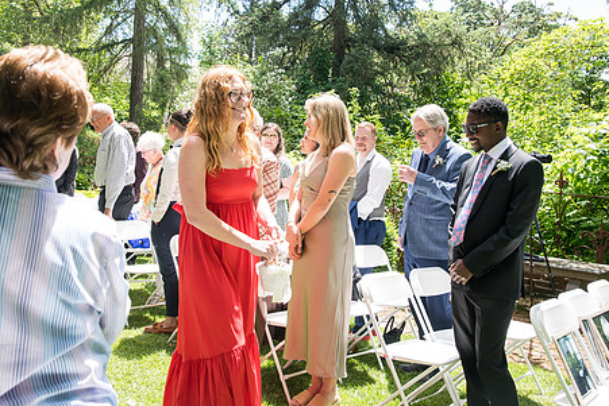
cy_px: 150
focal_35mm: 36
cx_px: 255
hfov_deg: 52.9
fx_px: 609
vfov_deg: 36.7
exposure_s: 1/400
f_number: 5
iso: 400
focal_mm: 28
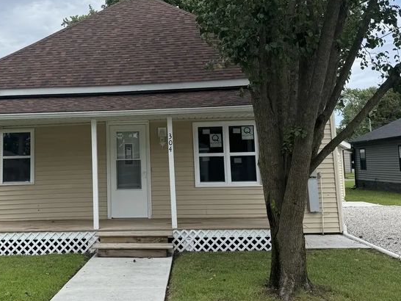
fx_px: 522
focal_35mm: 45
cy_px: 109
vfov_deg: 32.0
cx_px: 119
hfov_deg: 41.3
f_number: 1.78
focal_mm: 6.76
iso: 80
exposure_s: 1/3802
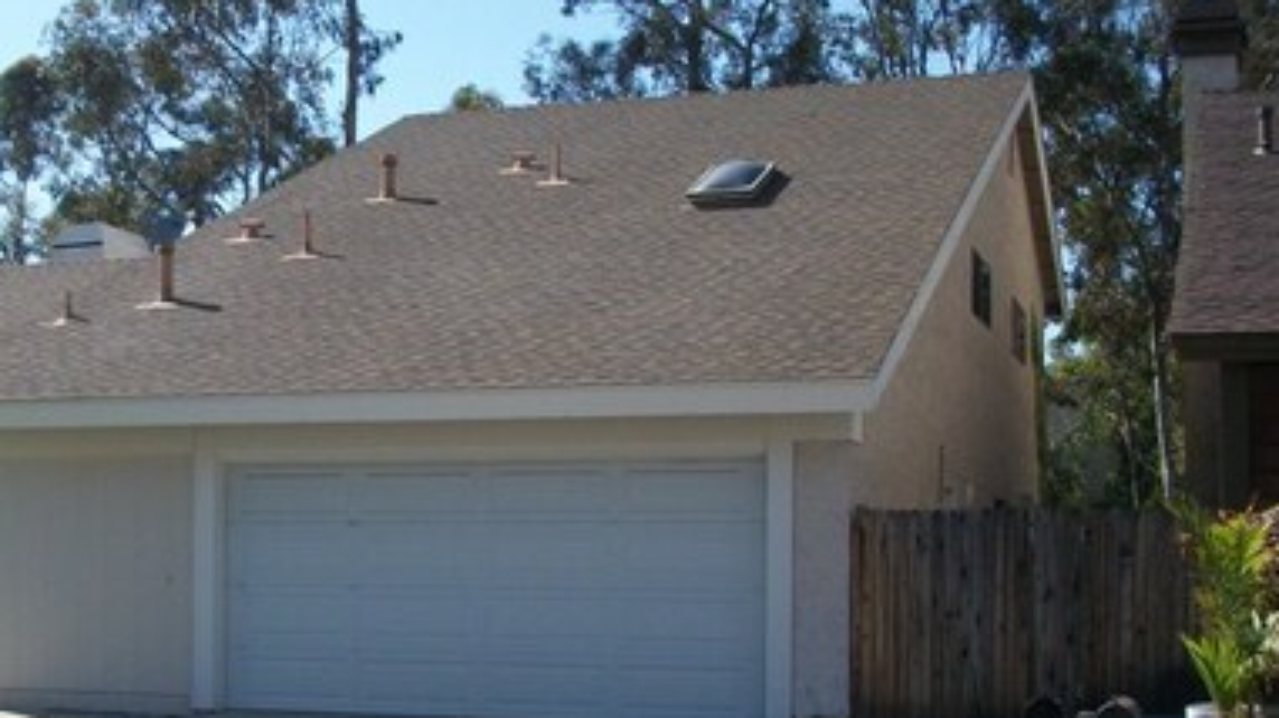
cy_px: 587
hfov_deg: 33.9
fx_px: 2068
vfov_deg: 19.5
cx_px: 368
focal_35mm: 61
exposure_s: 1/160
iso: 80
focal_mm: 5.7
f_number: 8.8
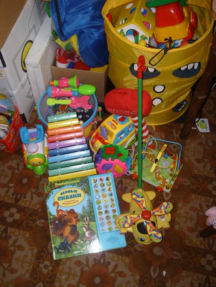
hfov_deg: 40.7
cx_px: 108
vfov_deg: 52.6
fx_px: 291
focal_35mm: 35
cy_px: 144
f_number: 2.8
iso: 100
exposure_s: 1/45
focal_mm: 5.8
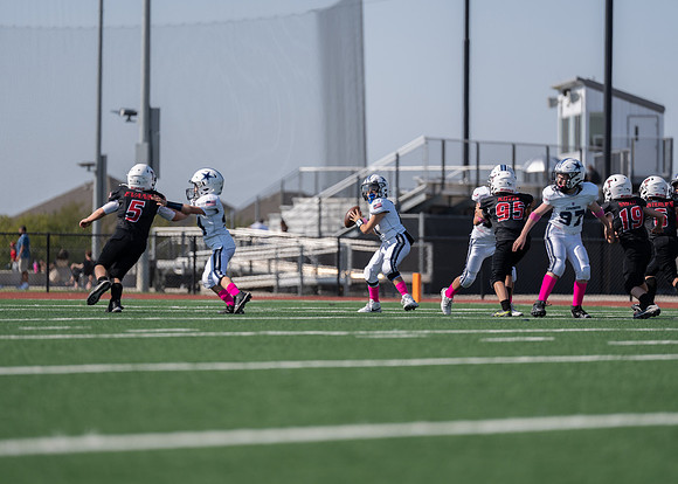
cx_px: 339
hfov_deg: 9.6
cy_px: 242
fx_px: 4034
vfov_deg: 6.9
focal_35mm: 210
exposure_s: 1/2500
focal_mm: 200
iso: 100
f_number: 2.8
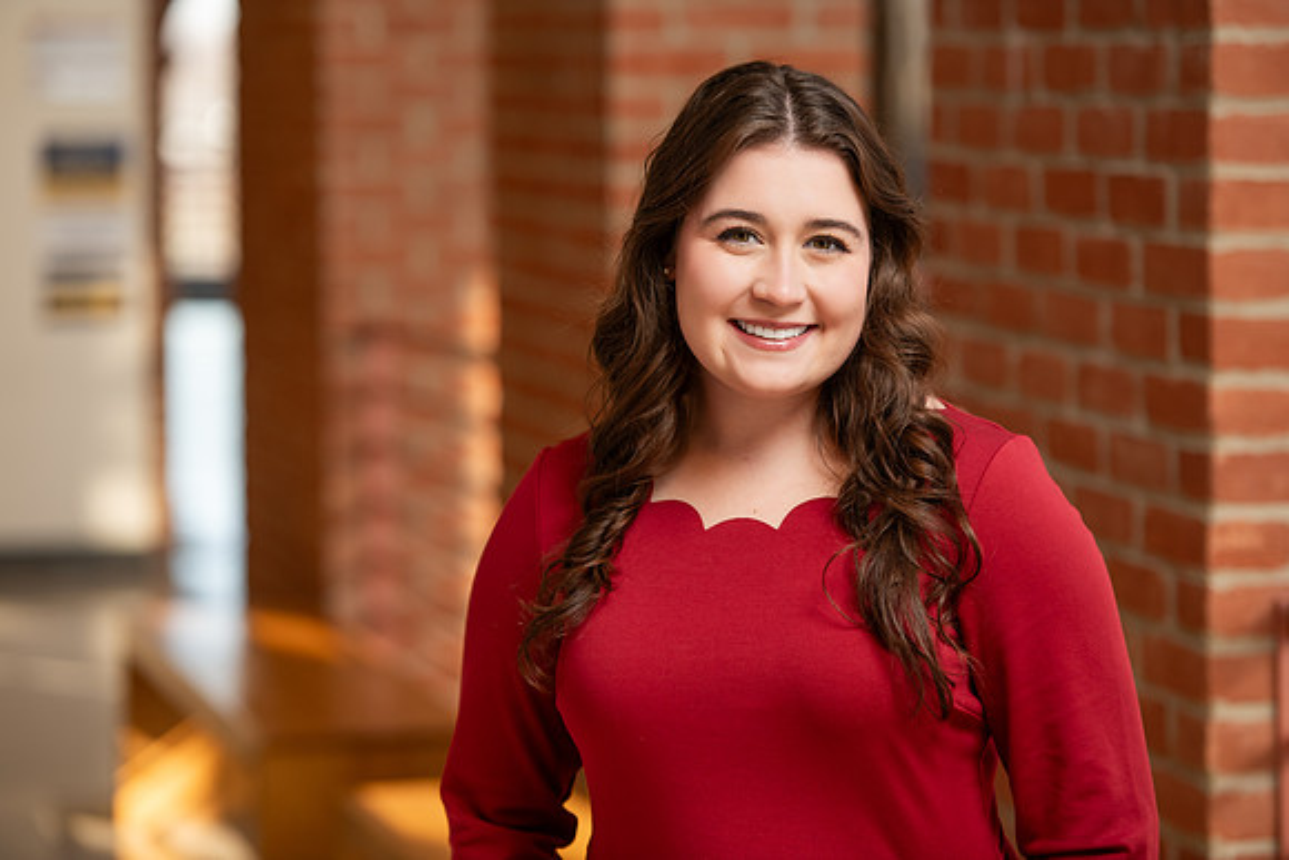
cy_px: 430
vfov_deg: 10.6
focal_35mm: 130
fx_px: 4656
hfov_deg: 15.8
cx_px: 644
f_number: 3.2
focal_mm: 130
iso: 320
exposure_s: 1/250
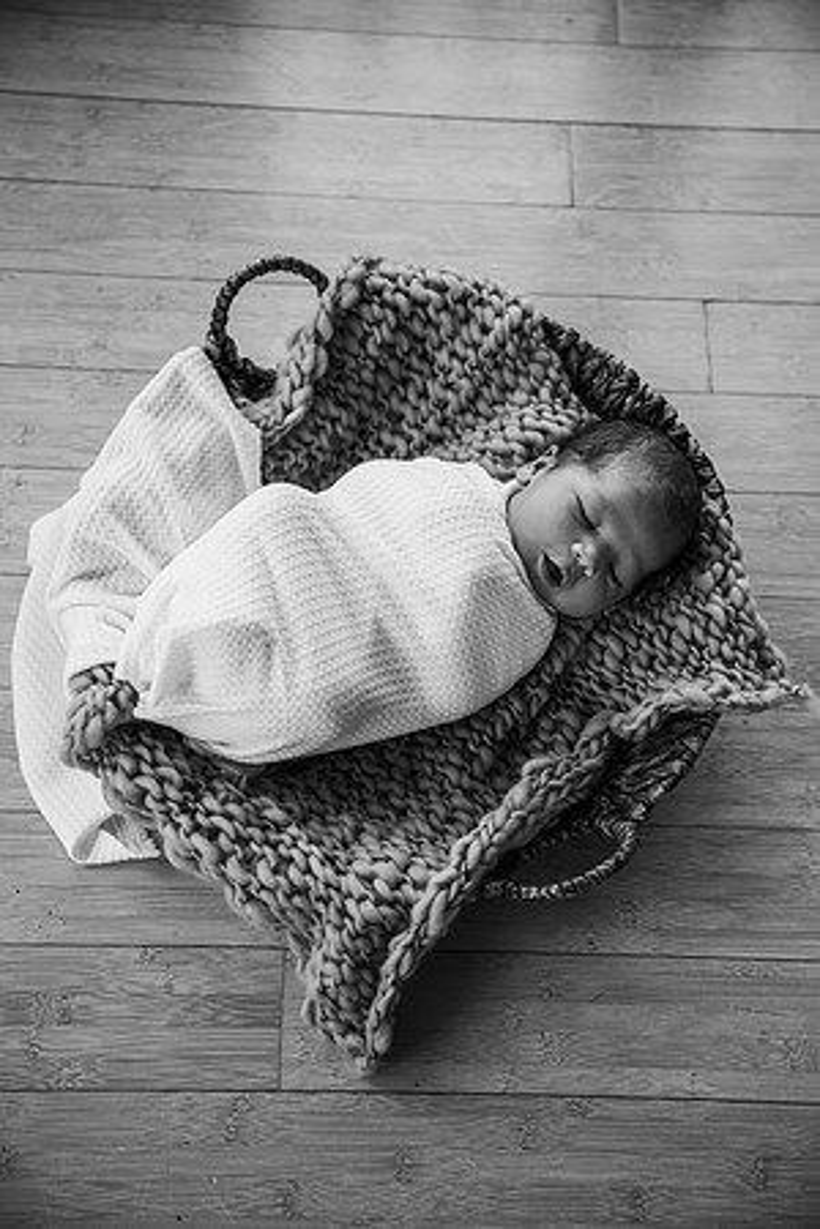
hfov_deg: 28.1
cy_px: 614
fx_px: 1640
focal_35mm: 48
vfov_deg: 41.1
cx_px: 410
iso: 500
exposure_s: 1/250
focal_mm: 48
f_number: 3.5
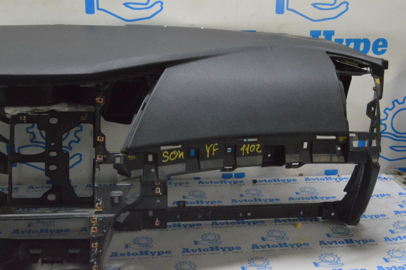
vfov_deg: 26.4
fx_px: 575
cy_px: 135
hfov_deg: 38.9
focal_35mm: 51
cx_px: 203
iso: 6400
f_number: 20
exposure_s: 1/15
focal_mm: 34
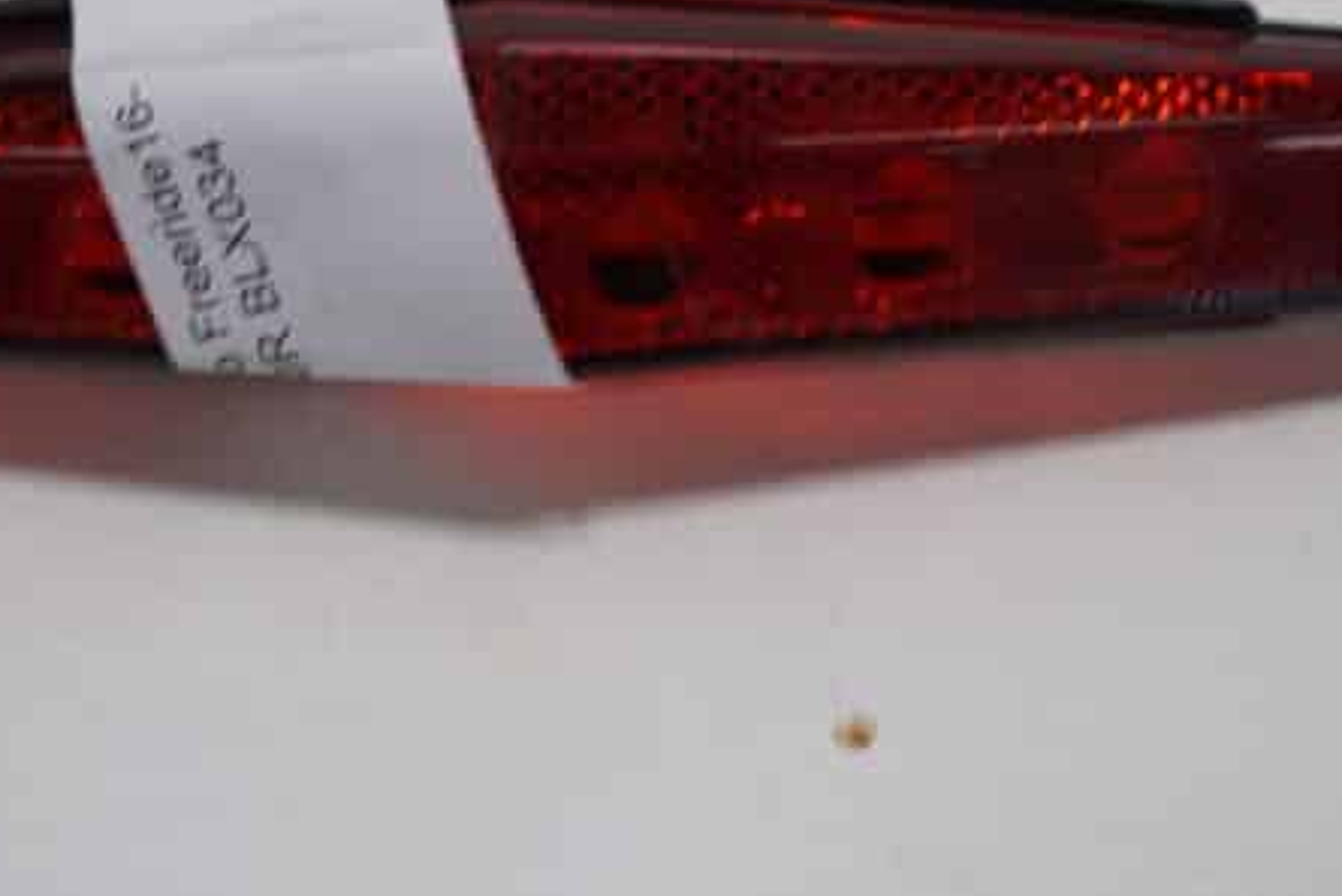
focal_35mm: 69
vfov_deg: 19.6
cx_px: 395
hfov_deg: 28.9
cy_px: 210
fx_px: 2573
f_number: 4.5
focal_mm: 20
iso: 125
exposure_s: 1/60
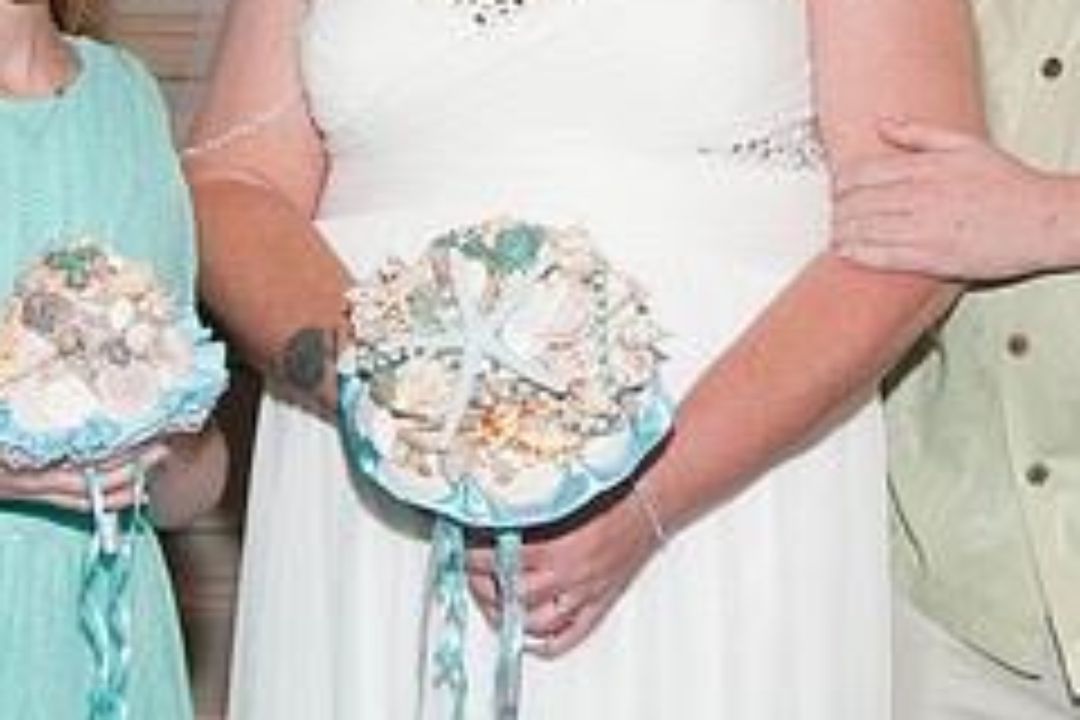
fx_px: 3690
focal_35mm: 123
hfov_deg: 16.6
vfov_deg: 11.0
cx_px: 634
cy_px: -101
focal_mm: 34
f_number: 5.6
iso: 400
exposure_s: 1/60
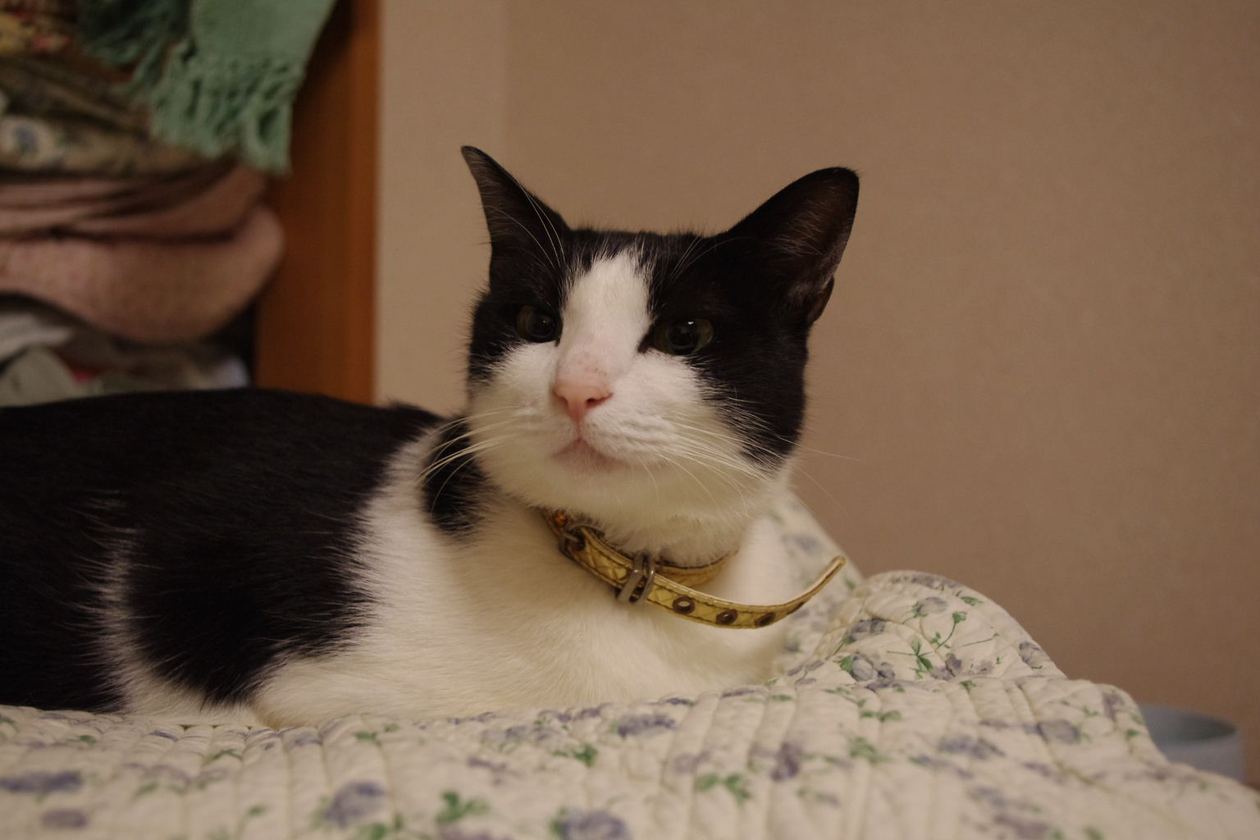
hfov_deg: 42.7
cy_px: 420
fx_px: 1610
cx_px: 630
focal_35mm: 46
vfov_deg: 29.2
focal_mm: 30.63
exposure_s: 1/60
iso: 800
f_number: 4
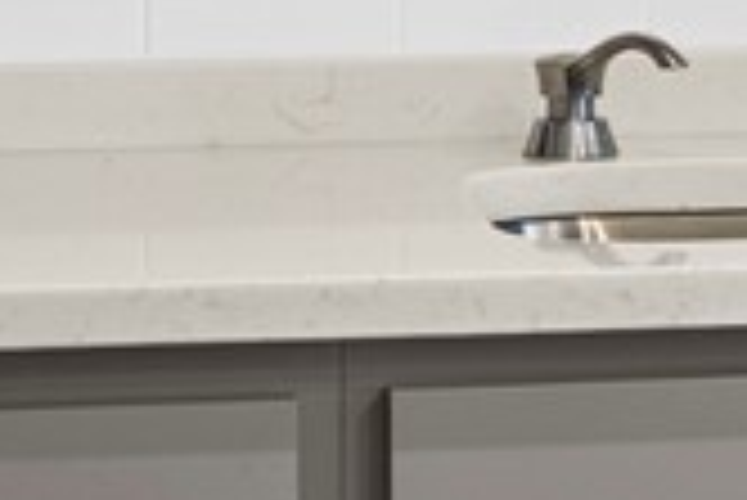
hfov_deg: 8.7
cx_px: 1199
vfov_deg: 5.9
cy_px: -369
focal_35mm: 229
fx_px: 4756
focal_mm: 35
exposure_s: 1/10
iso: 1000
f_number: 4
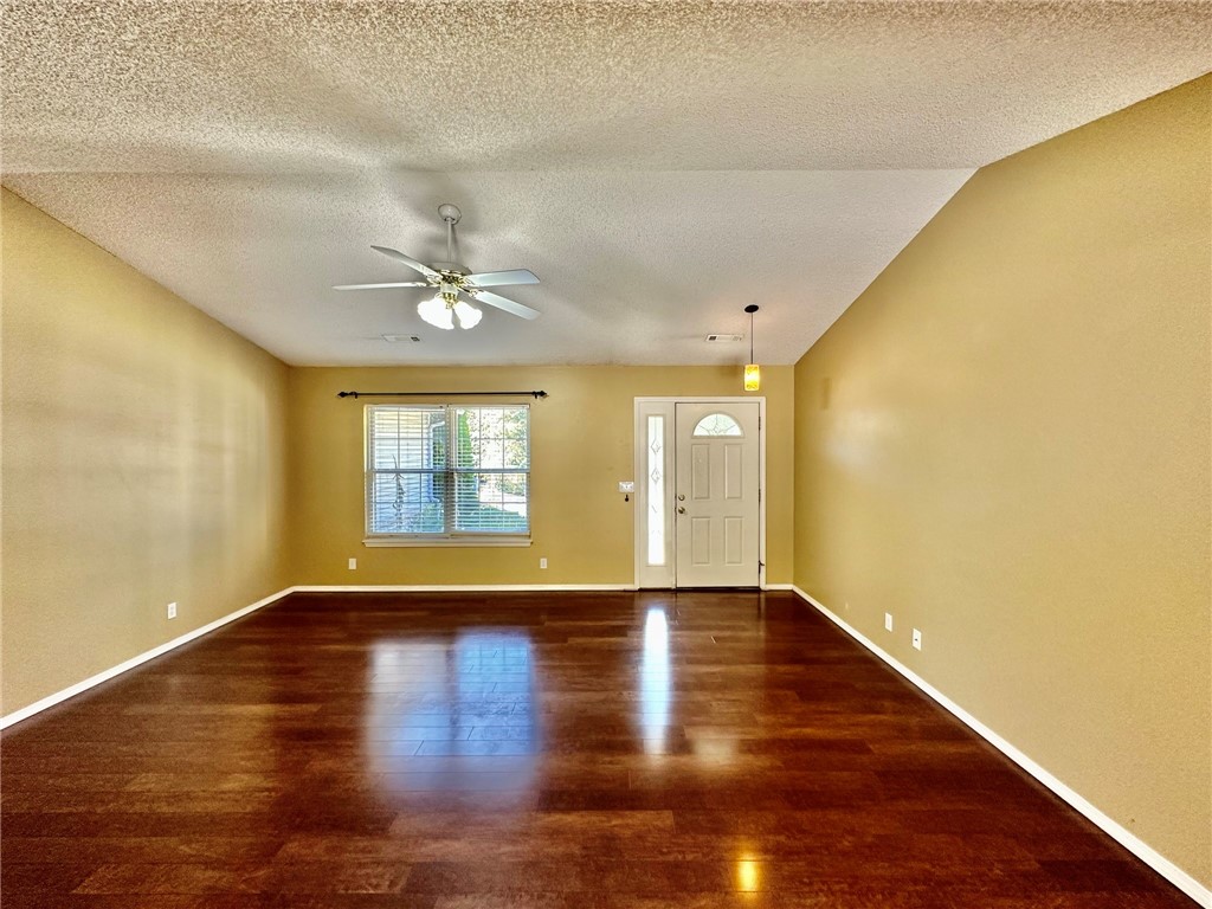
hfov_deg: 102.1
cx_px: 606
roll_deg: +0.2
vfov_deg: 85.7
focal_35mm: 14
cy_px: 454
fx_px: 490
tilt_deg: -1.6
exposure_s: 1/60
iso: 160
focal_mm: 2.22
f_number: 2.2
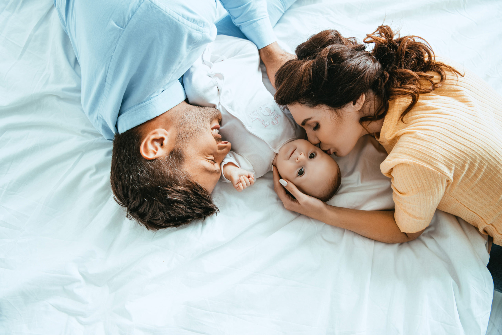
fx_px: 335
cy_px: 168
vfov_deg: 53.2
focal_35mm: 24
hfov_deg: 73.7
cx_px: 251
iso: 320
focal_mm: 24
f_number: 3.2
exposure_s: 1/125
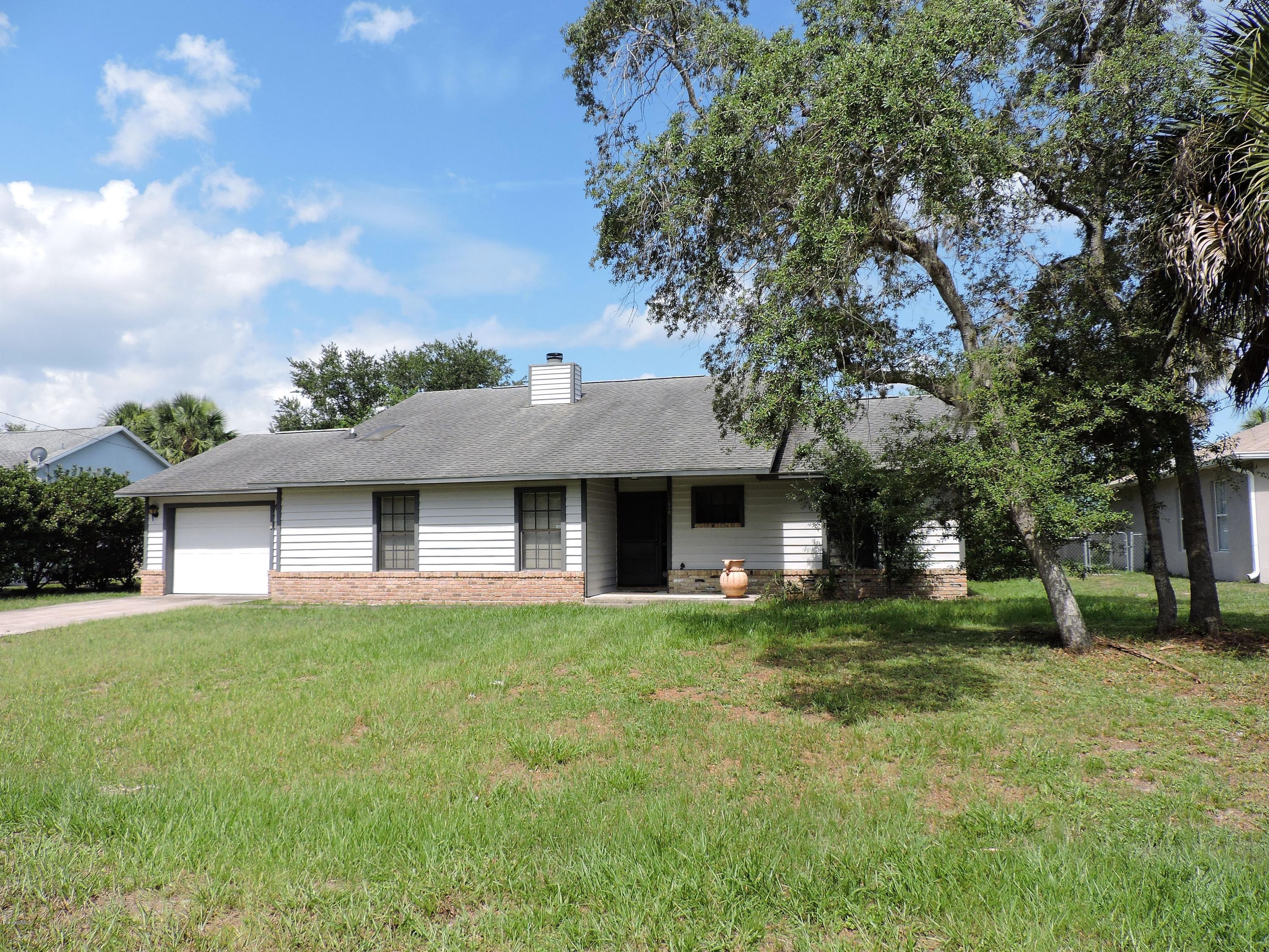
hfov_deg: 71.6
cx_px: 634
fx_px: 880
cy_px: 476
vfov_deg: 56.8
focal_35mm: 24
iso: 100
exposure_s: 1/1250
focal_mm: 4.3
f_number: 3
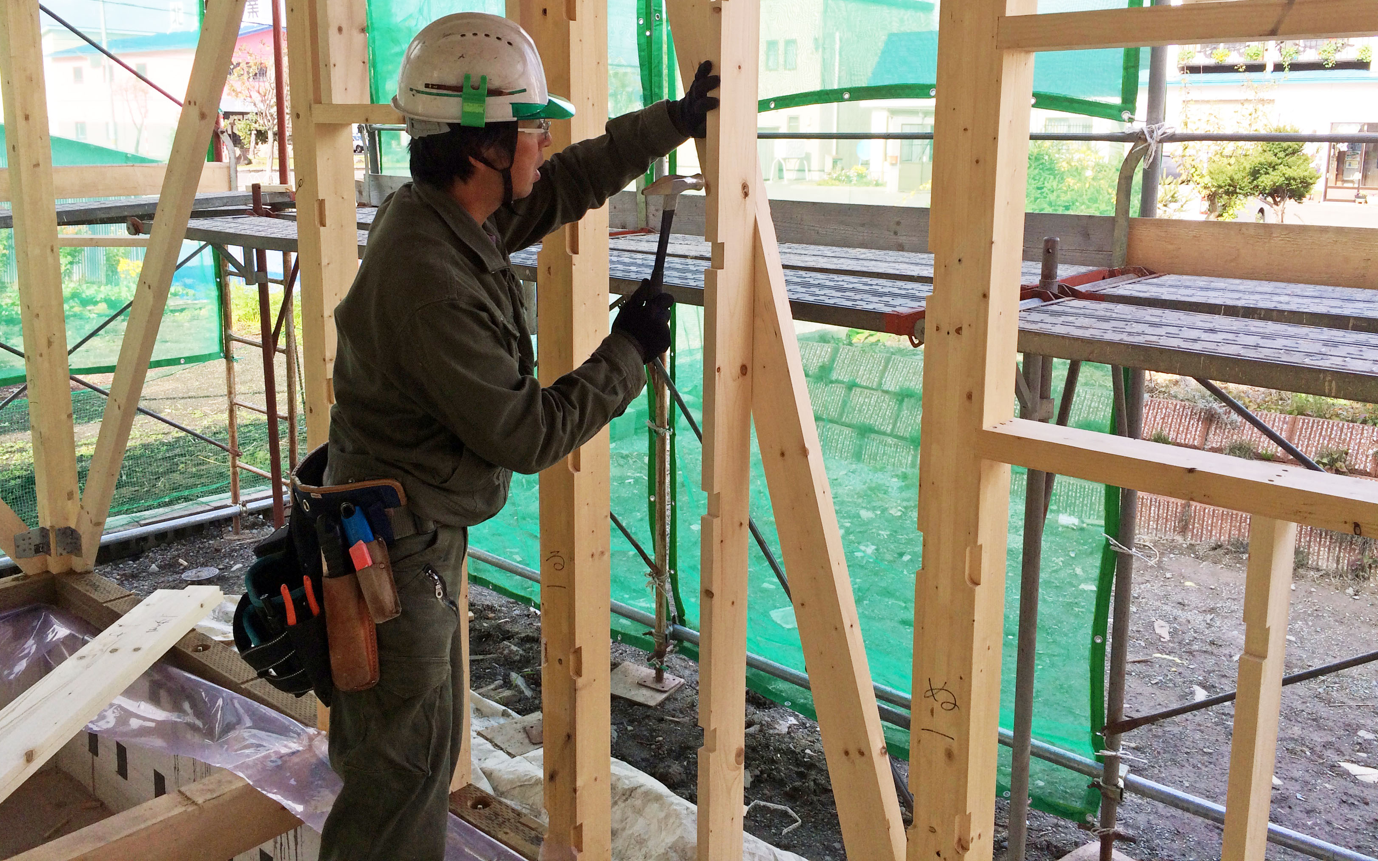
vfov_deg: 40.4
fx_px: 1164
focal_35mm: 31
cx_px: 684
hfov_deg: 61.2
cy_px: 340
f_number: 2.2
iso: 32
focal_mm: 4.15
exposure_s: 1/586
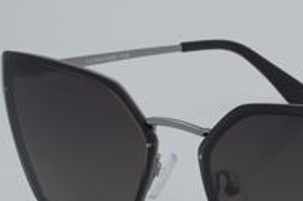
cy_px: 147
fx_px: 1245
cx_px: 290
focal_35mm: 148
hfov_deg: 13.7
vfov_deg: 9.2
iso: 100
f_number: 32
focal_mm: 50
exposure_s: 1/4
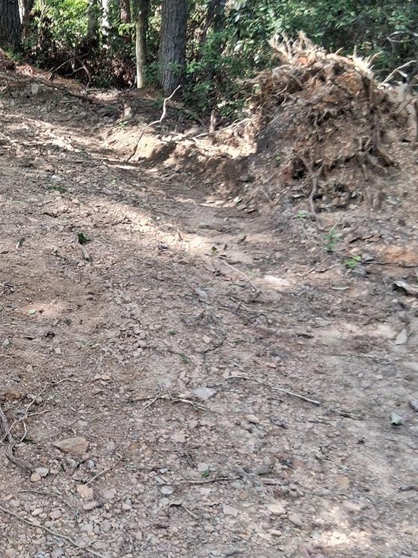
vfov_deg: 36.2
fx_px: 854
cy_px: 303
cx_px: 38
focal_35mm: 53
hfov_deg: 26.5
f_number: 1.8
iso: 64
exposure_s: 1/120
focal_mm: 3.98
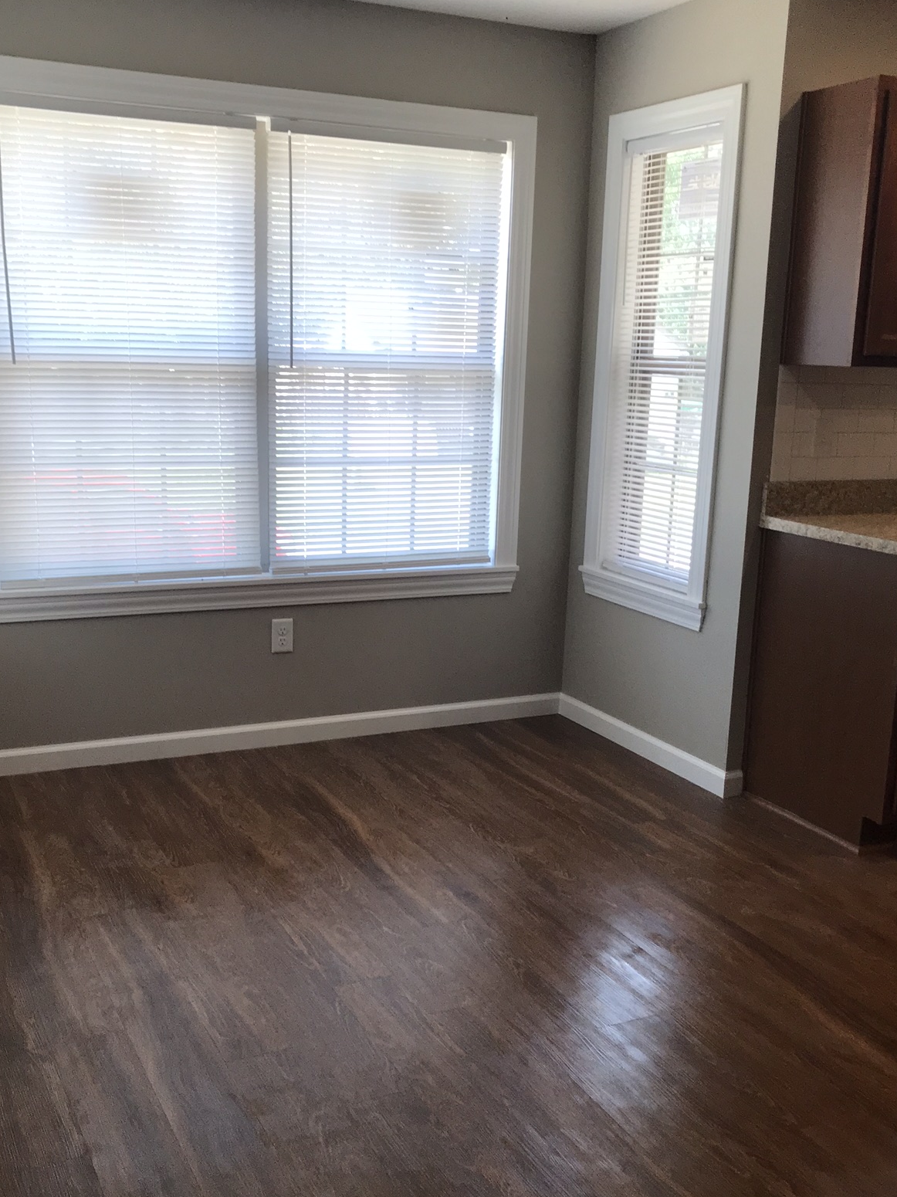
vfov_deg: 50.0
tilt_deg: -12.0
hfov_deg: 38.6
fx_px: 1279
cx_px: 426
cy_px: 672
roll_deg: -0.8
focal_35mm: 37
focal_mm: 3.99
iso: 40
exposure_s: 1/120
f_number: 1.8
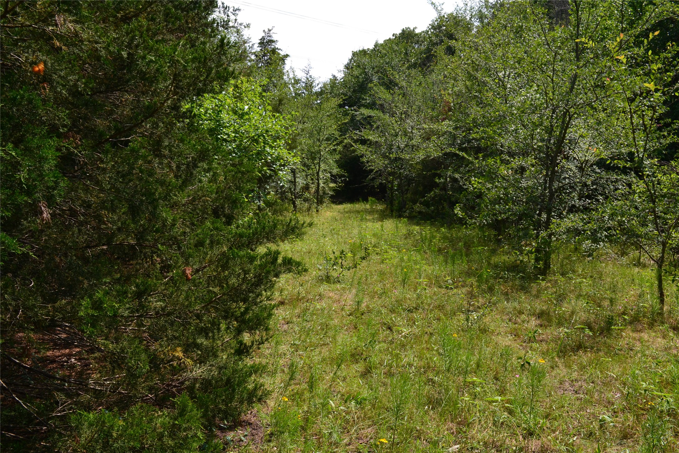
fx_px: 622
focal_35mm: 33
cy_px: 226
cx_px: 340
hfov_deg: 57.2
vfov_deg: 40.0
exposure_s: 1/400
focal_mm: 22
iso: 400
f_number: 11
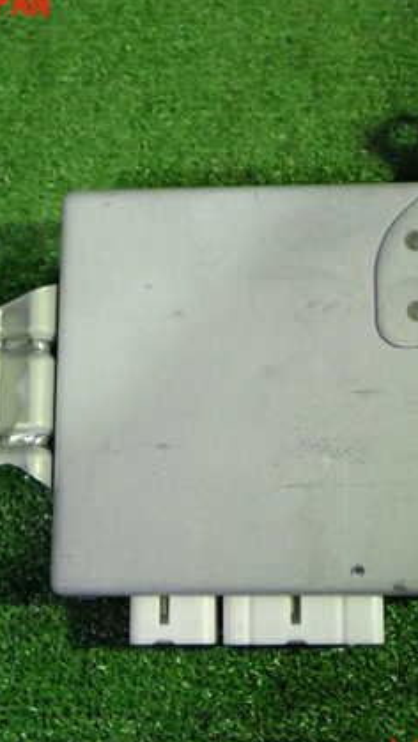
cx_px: 259
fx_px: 1260
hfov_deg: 18.8
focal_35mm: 64
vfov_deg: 32.8
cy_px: 381
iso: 640
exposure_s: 1/40
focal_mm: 7.31
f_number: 2.8
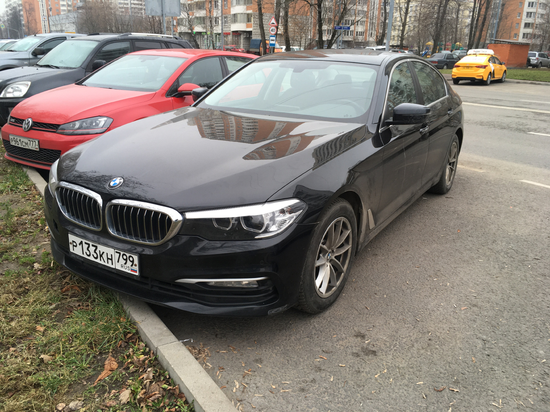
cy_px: 206
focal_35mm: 29
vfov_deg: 48.2
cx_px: 275
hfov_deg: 61.7
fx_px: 461
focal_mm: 4.15
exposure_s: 1/100
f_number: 2.2
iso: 25
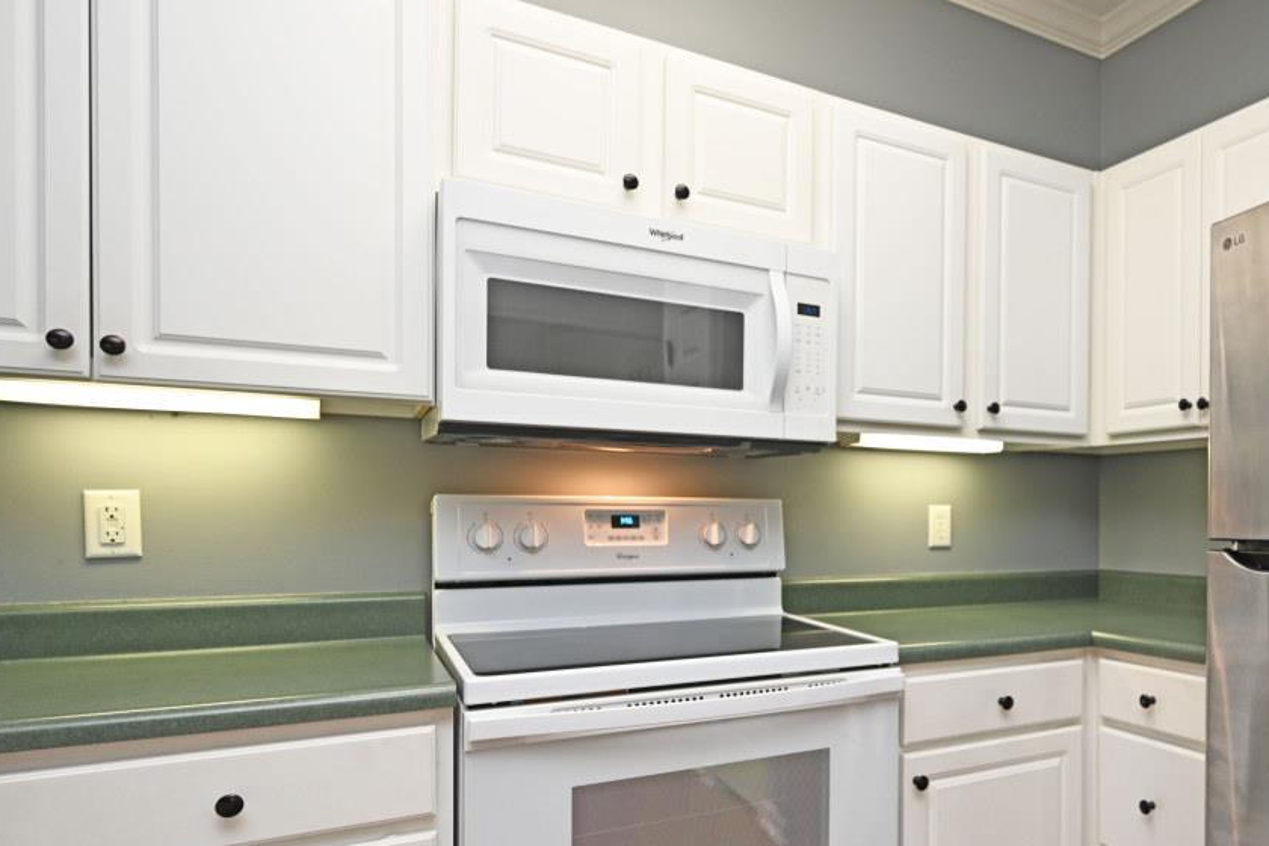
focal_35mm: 25
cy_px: 526
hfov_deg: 67.8
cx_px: 922
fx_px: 881
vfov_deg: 50.8
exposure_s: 1/60
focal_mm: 14
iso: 400
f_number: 4
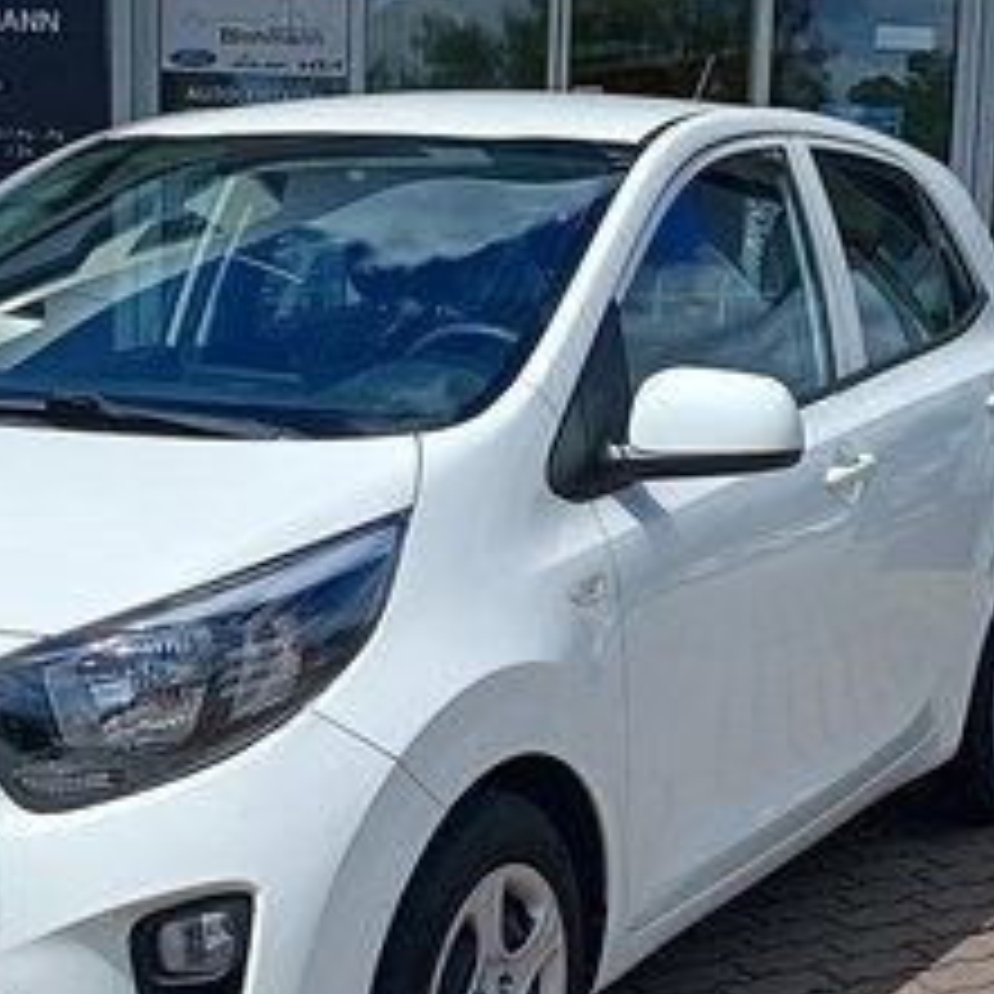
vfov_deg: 24.3
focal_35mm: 70
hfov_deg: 24.6
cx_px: 454
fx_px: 2274
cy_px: 762
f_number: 1.79
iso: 101
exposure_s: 1/1681
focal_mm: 4.69
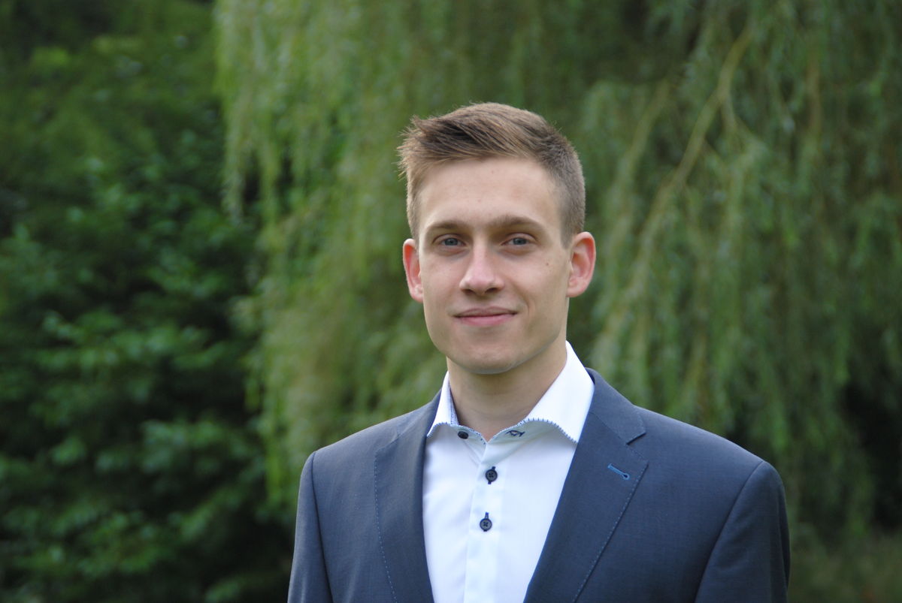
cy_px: 302
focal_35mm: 158
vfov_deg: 8.7
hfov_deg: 13.0
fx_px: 3951
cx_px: 451
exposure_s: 1/125
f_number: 6
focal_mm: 105
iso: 280
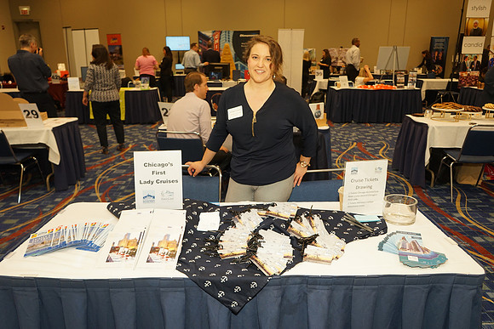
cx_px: 247
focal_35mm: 28
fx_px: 384
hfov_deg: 65.5
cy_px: 164
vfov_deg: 46.4
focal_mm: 28
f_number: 5
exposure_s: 1/100
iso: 1000
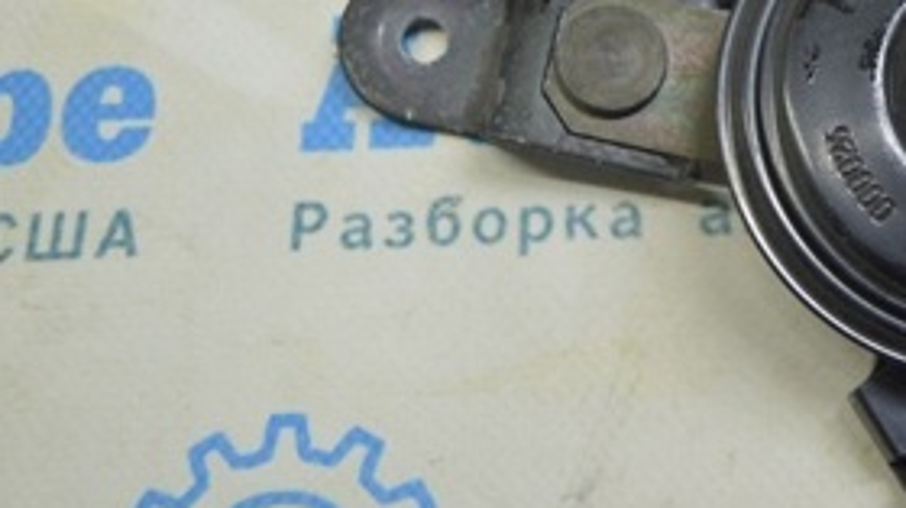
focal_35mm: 79
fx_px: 1896
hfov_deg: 26.0
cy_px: 15
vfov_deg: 15.0
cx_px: 815
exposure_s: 1/50
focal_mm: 22
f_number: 3.8
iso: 400
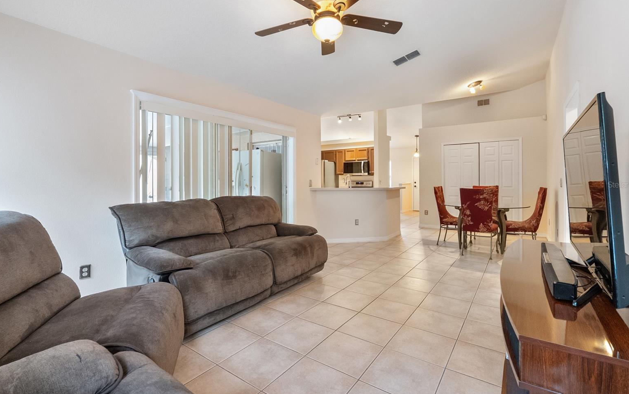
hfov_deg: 94.4
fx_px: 291
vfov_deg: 68.0
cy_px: 184
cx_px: 317
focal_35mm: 17
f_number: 9
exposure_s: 1/25
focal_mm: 16
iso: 12800
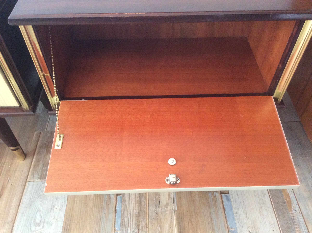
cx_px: 156
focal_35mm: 32
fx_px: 288
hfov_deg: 56.9
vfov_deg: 44.1
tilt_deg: -49.1
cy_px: 116
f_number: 2.4
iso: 250
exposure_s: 1/17
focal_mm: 3.3
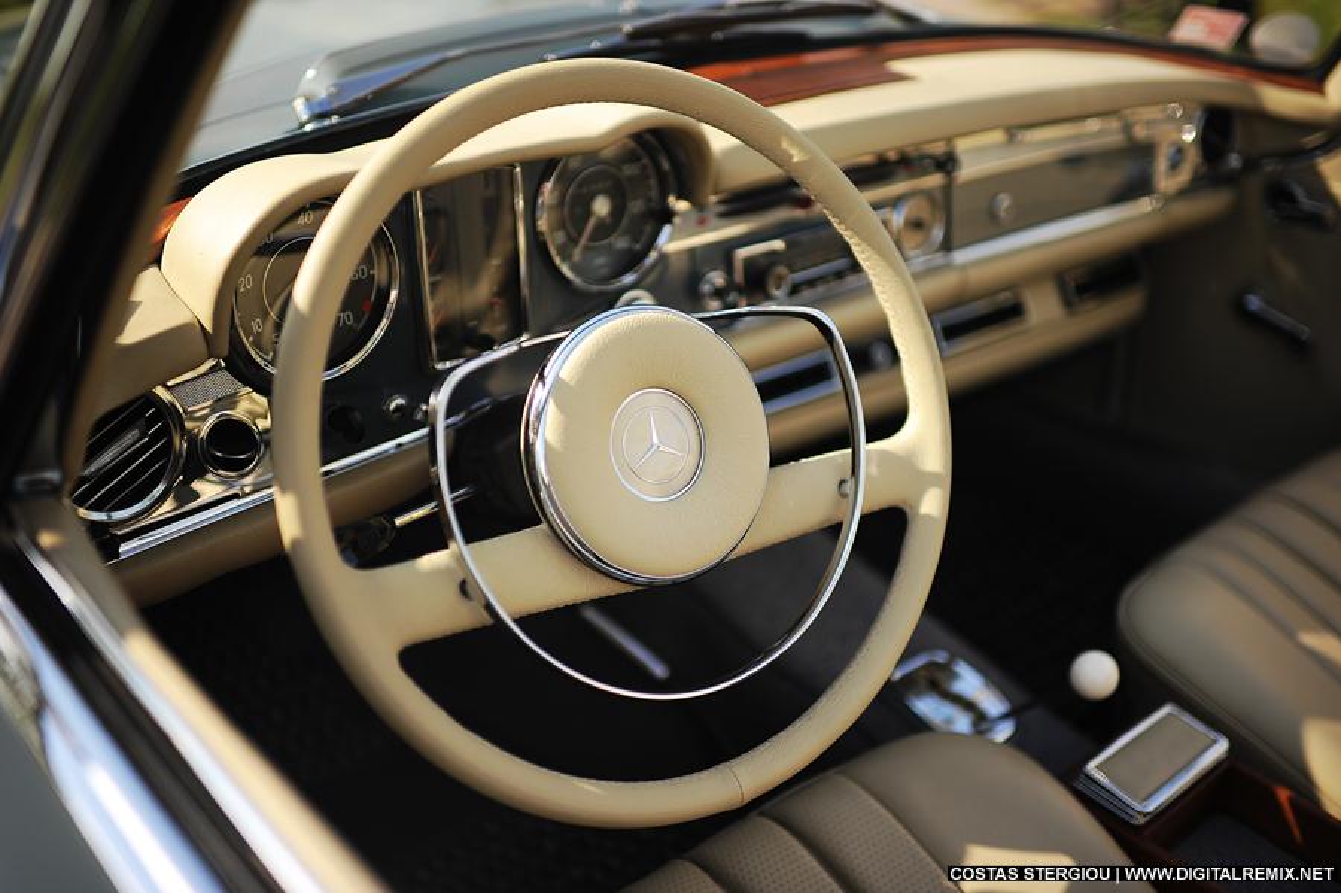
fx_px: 1303
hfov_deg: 54.5
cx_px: 670
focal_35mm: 35
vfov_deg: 37.8
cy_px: 446
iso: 100
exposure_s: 1/1600
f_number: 1.4
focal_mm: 35
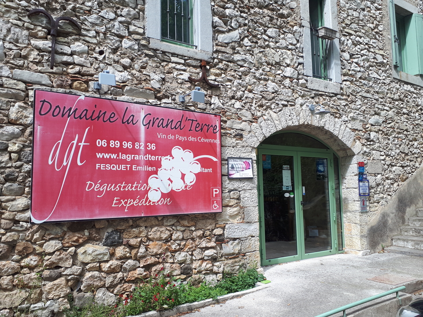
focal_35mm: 27
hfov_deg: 65.3
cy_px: 158
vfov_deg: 51.4
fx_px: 330
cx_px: 212
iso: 40
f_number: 1.9
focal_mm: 3.6
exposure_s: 1/533
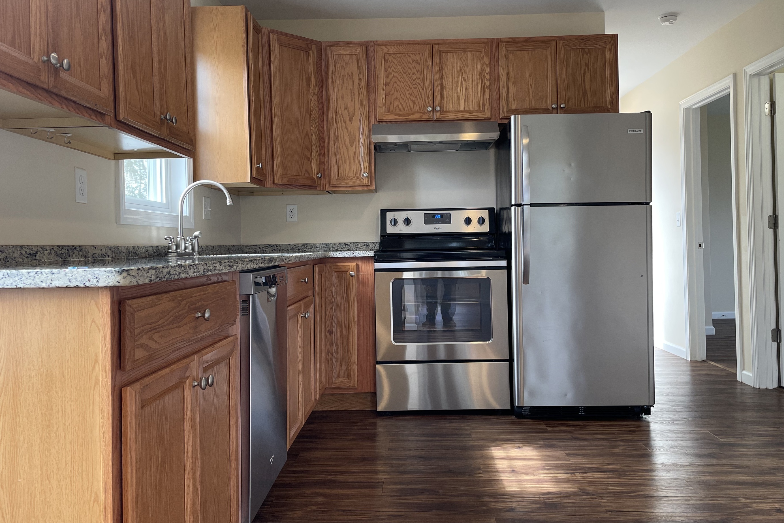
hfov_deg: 61.9
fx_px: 653
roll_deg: +1.9
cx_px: 417
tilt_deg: +0.1
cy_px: 248
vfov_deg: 43.6
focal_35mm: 30
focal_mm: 4.2
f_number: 1.6
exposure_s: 1/120
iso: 100
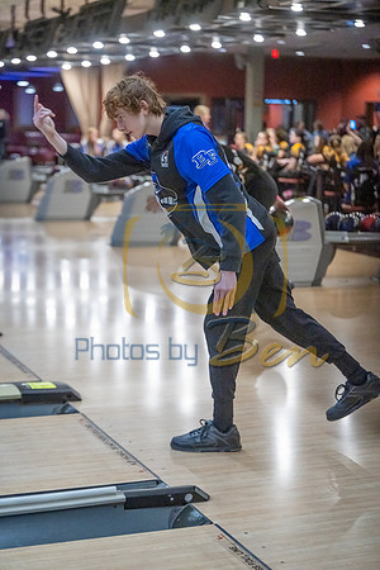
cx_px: 190
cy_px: 285
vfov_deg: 28.8
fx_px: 1108
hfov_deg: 19.5
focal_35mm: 70
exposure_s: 1/1000
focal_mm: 70
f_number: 2.8
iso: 4000
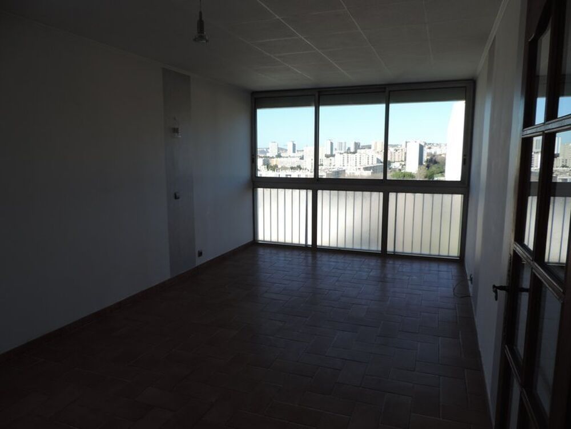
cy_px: 214
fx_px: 396
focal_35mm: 24
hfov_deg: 71.6
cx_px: 286
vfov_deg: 56.8
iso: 80
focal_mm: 4.3
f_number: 3
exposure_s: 1/500
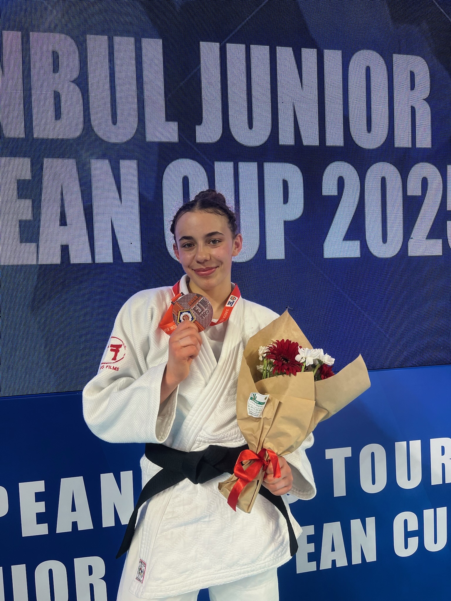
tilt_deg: -0.3
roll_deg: +2.0
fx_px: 452
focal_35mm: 26
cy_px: 300
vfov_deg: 67.3
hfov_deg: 53.1
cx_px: 226
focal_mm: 5.1
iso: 125
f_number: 1.6
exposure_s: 1/119
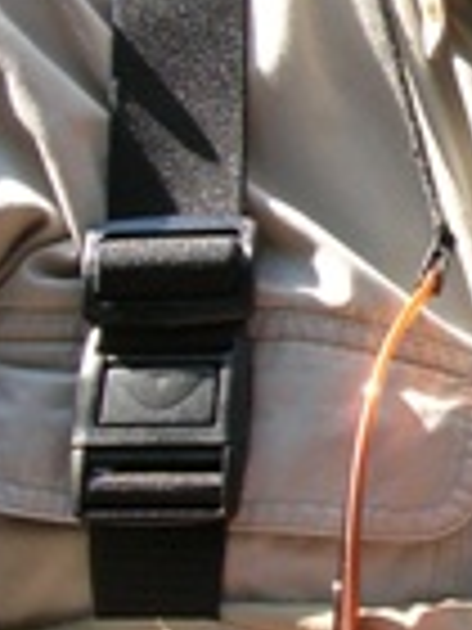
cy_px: 297
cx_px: 717
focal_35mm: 160
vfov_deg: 12.3
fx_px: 2909
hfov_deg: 9.0
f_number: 2.8
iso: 50
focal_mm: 5.8
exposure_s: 1/200
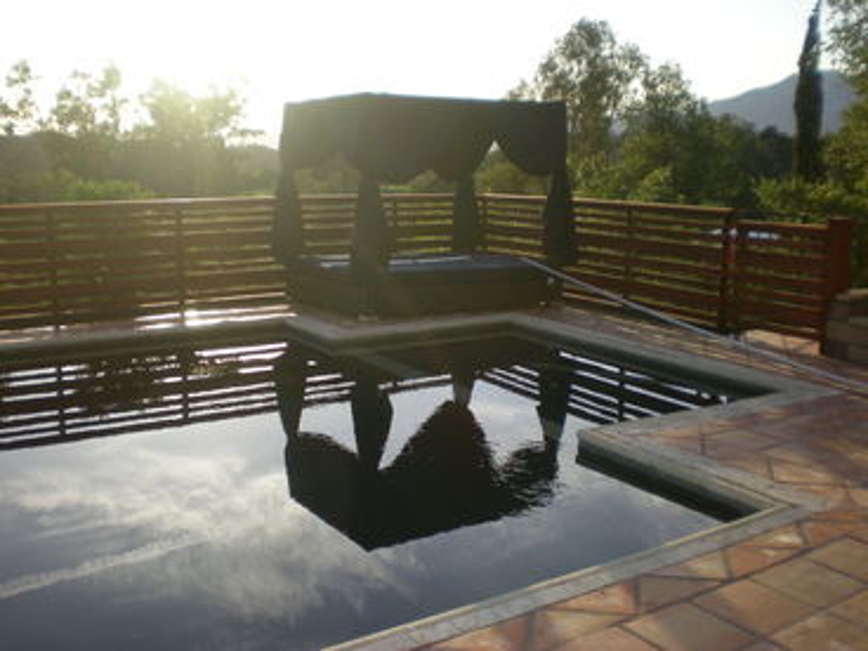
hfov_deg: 49.0
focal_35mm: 38
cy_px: 326
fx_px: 953
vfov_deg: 37.7
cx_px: 434
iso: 77
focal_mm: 6.3
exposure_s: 1/421
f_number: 3.1
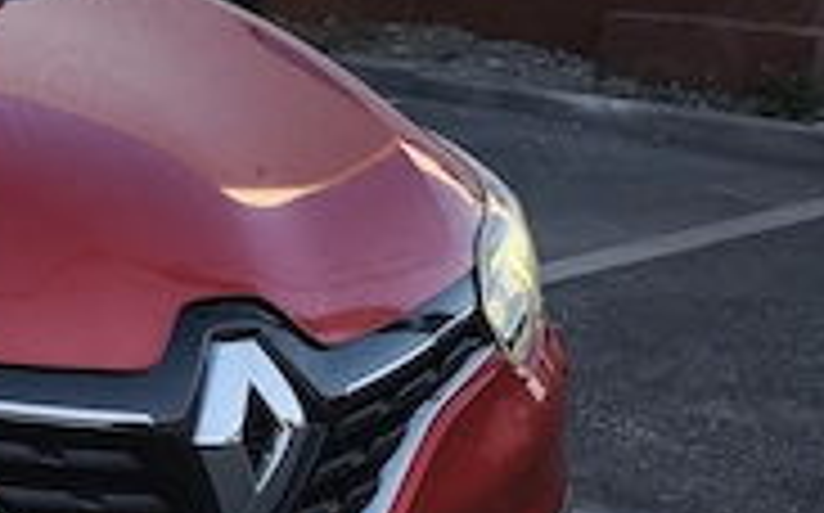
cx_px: -302
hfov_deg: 22.6
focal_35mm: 80
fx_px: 1795
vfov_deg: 16.3
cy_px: 225
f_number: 1.6
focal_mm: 6.57
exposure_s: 1/1393
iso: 50
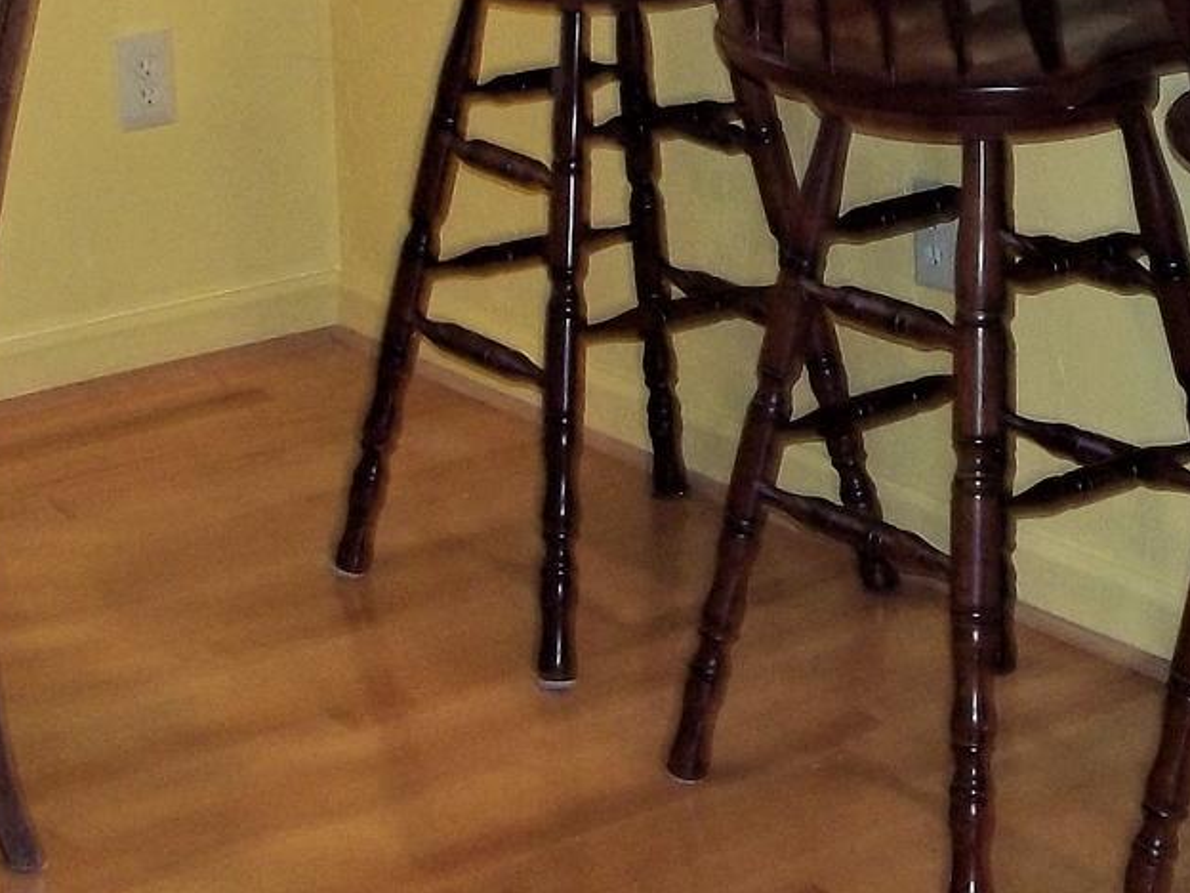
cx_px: 774
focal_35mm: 105
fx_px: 3610
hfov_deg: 18.7
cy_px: -233
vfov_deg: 13.6
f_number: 2.9
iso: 160
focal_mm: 5.7
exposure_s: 1/30
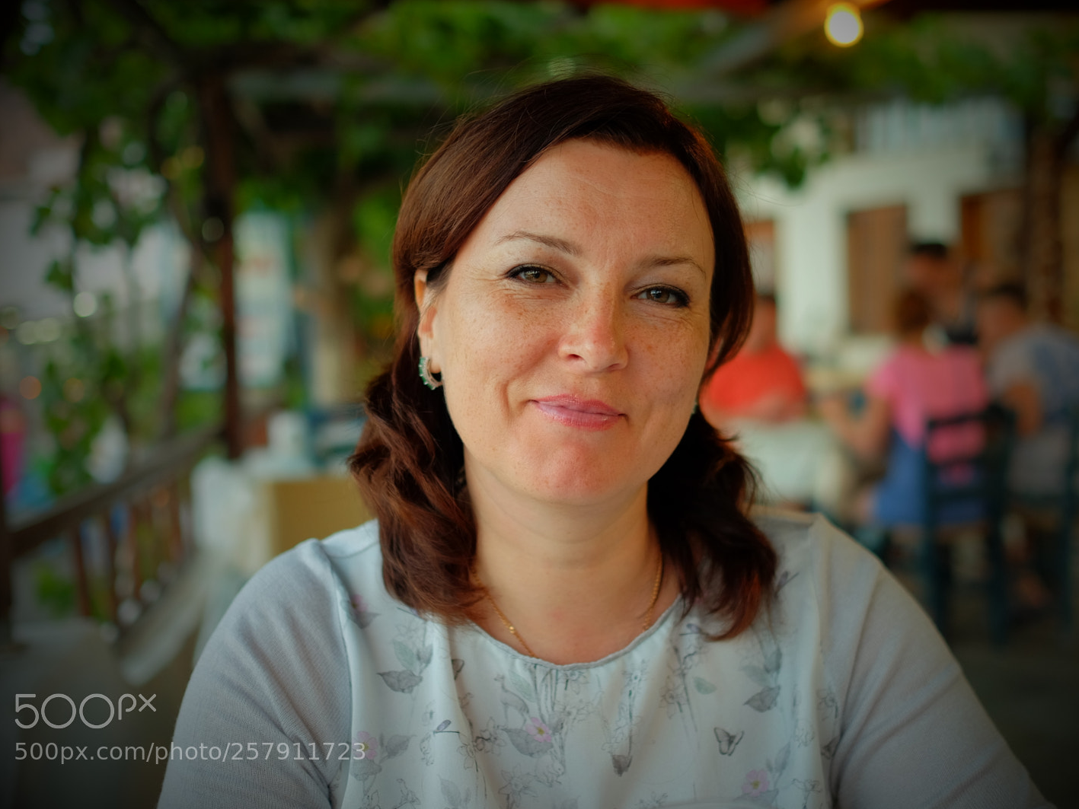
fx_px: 1185
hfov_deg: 48.9
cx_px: 576
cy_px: 405
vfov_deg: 37.7
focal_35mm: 38
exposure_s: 1/70
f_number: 1.4
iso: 200
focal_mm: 23
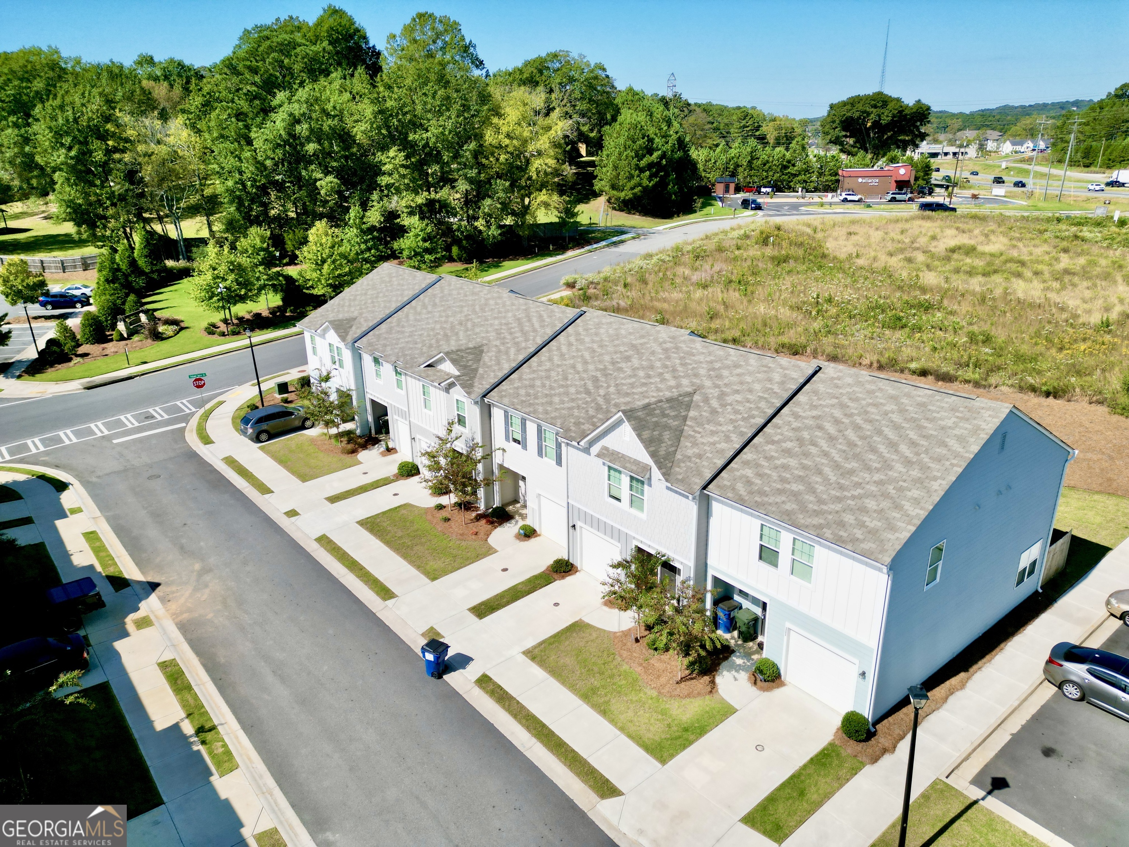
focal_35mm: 24
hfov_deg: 71.6
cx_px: 564
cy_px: 424
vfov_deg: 56.8
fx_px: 783
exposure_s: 1/5000
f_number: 1.7
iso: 200
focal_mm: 6.72
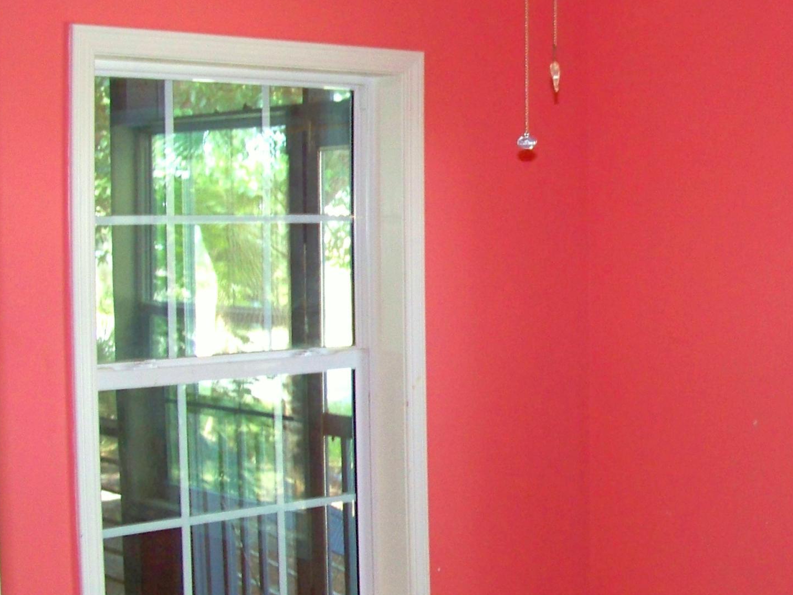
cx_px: 619
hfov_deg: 27.7
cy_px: 312
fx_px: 1581
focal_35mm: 69
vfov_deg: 21.3
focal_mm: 5.85
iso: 200
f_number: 2.8
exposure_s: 1/30
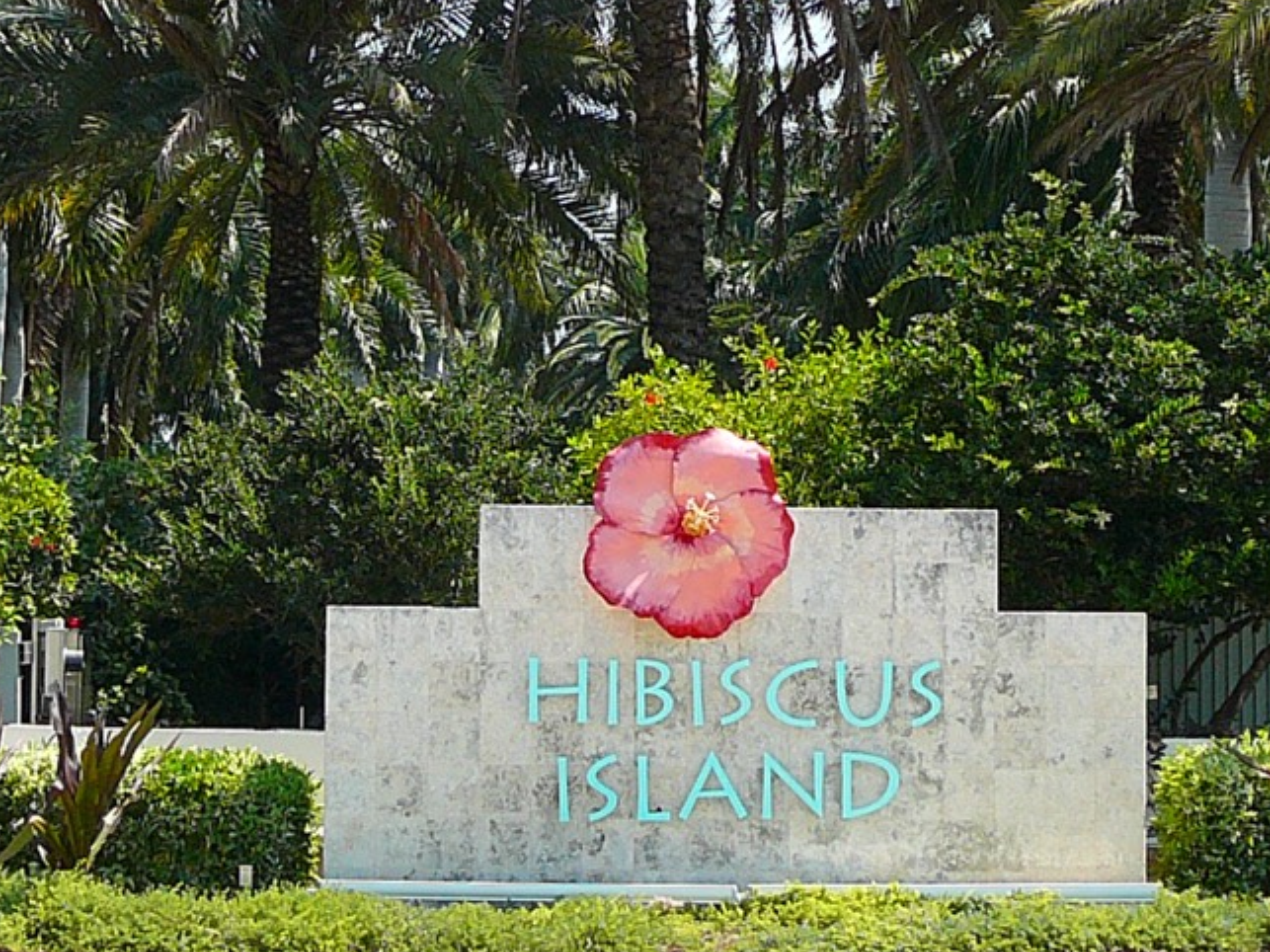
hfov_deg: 19.3
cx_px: 668
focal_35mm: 102
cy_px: 284
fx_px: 3742
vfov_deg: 14.5
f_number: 3.1
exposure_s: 1/640
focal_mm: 6.1
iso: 80
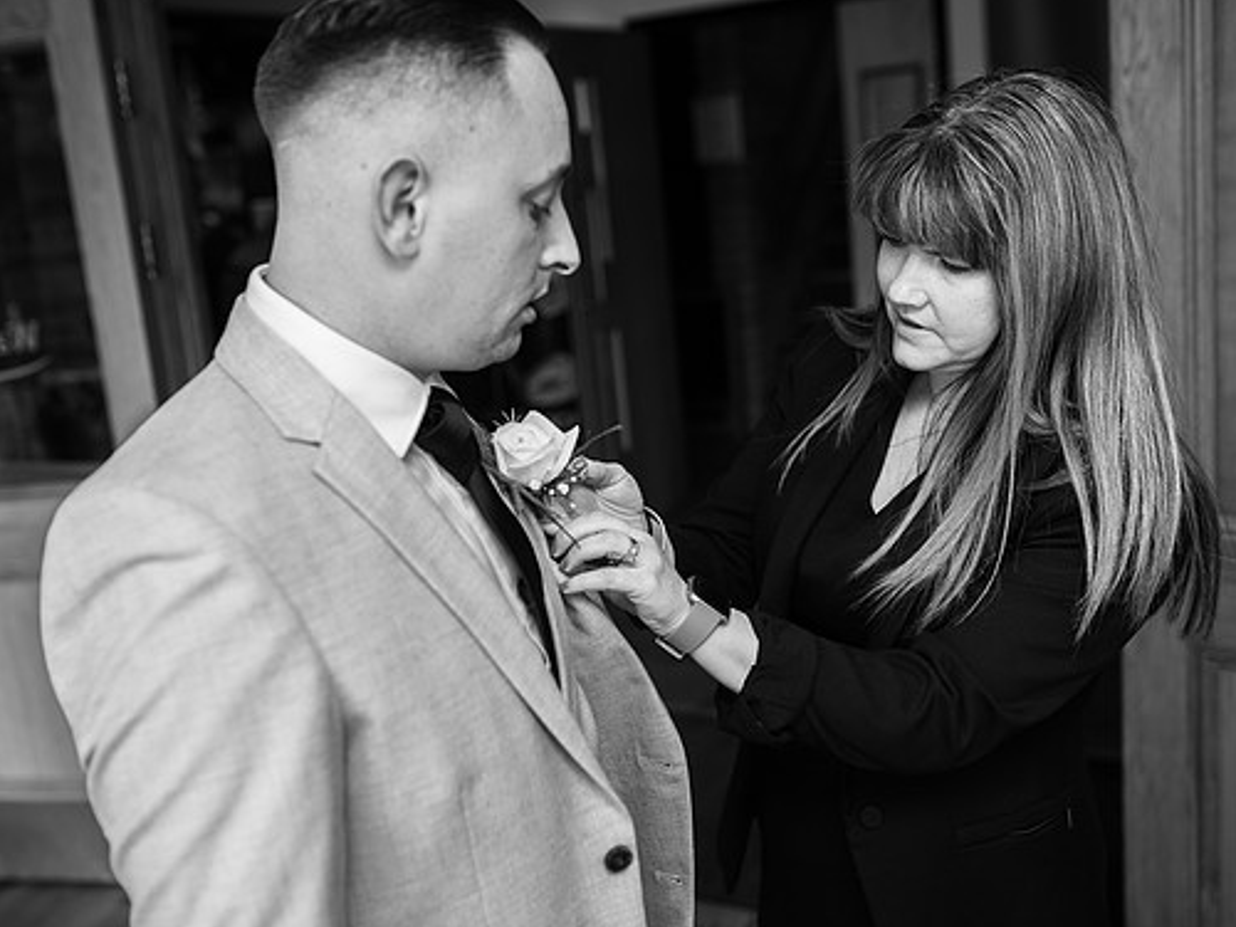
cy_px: 460
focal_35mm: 39
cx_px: 554
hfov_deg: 47.8
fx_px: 1393
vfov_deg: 36.8
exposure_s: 1/125
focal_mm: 35
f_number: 2.8
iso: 100
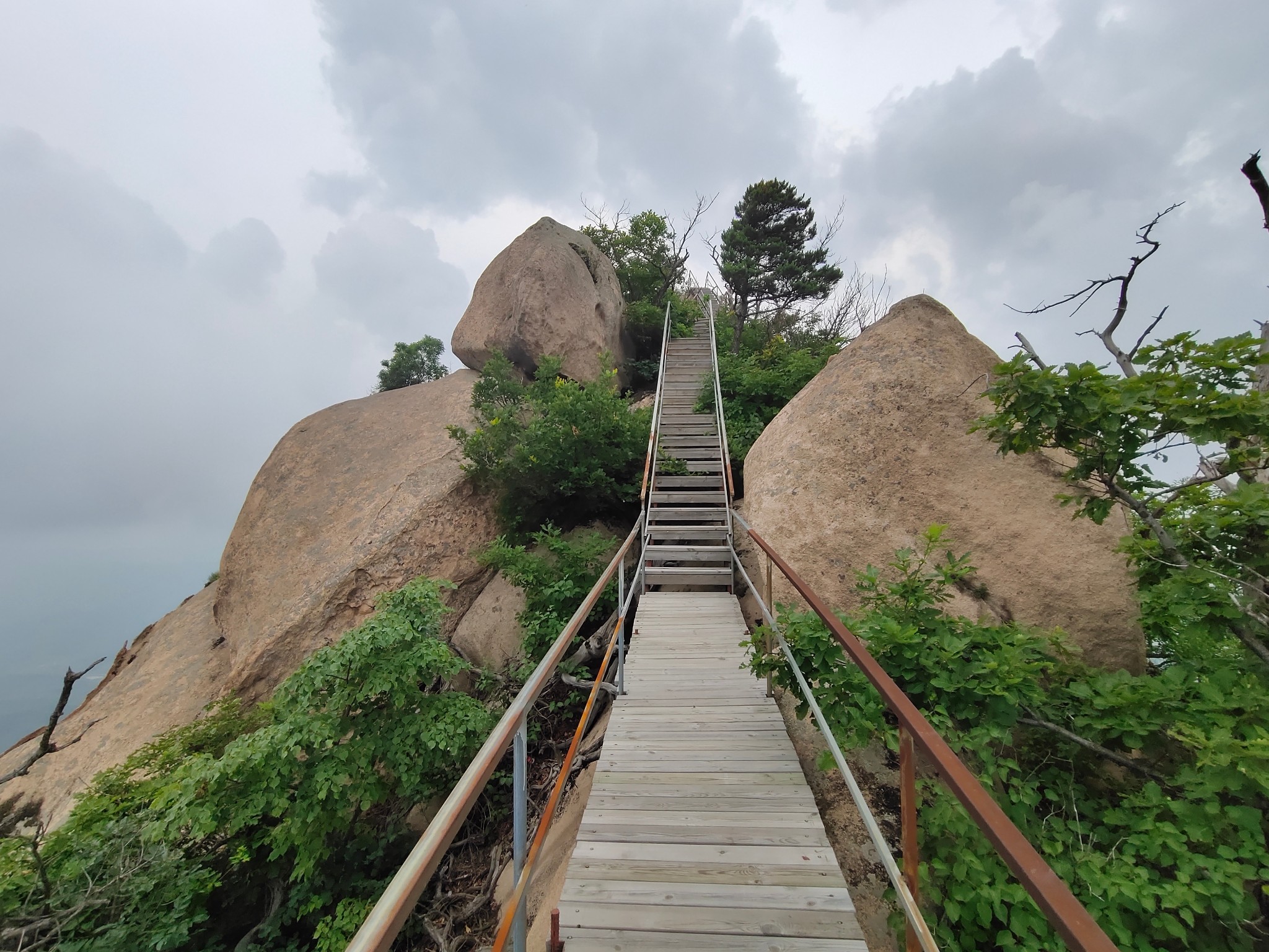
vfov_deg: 78.1
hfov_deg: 94.5
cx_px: 634
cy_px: 476
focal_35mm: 16
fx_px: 587
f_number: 2.2
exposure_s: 1/1441
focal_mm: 2.15
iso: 50
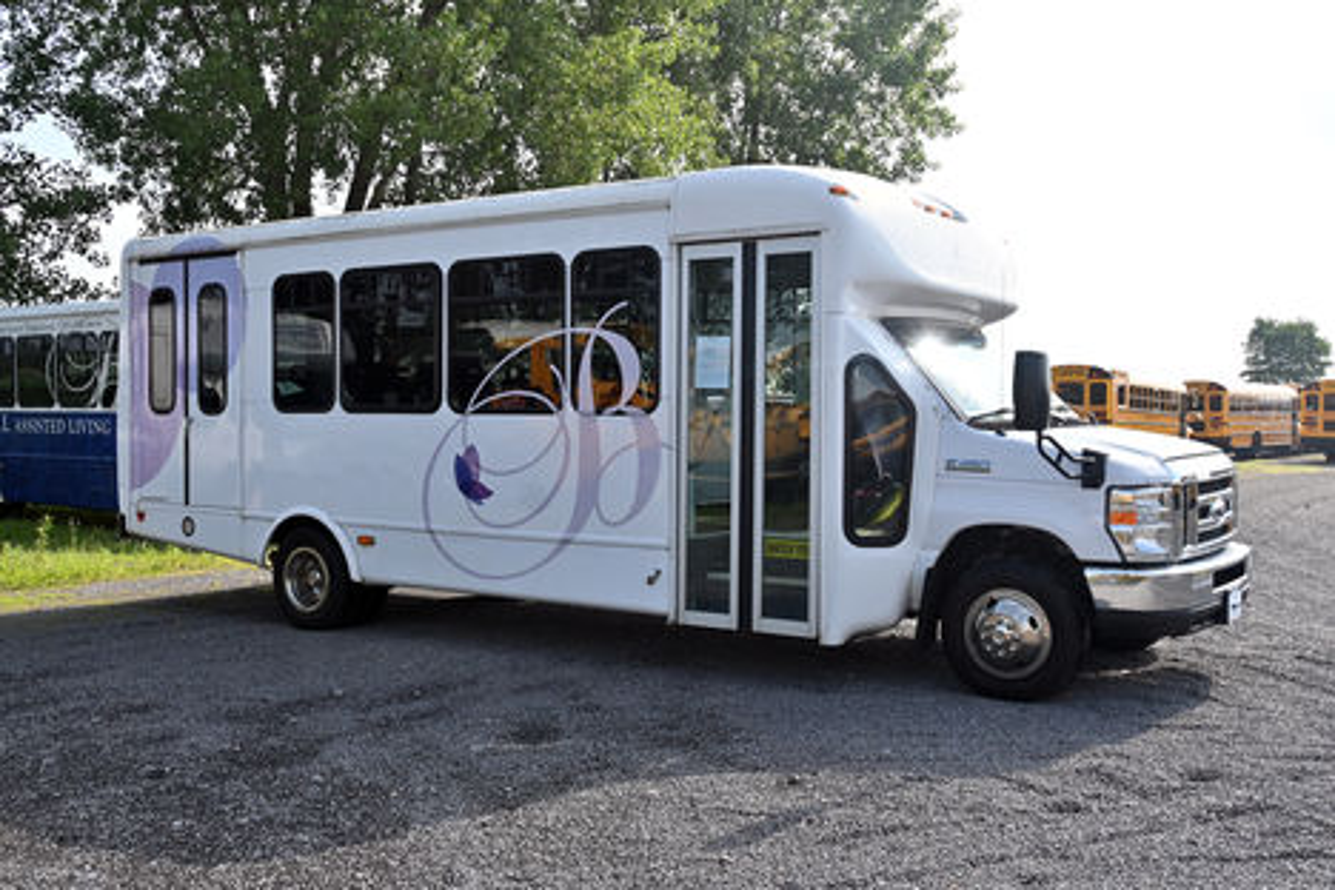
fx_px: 1696
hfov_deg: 43.0
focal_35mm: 46
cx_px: 668
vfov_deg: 29.4
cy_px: 445
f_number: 7.1
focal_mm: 30.5
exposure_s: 1/400
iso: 100
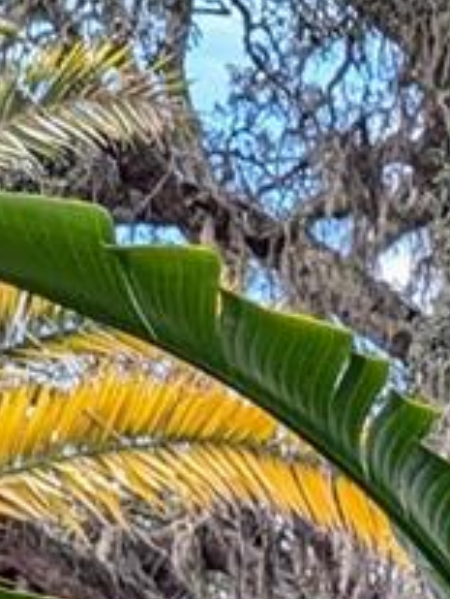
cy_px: 1175
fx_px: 2422
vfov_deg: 12.5
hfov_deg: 10.6
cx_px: 224
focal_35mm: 140
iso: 38
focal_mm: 6.81
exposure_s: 1/662
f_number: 1.85
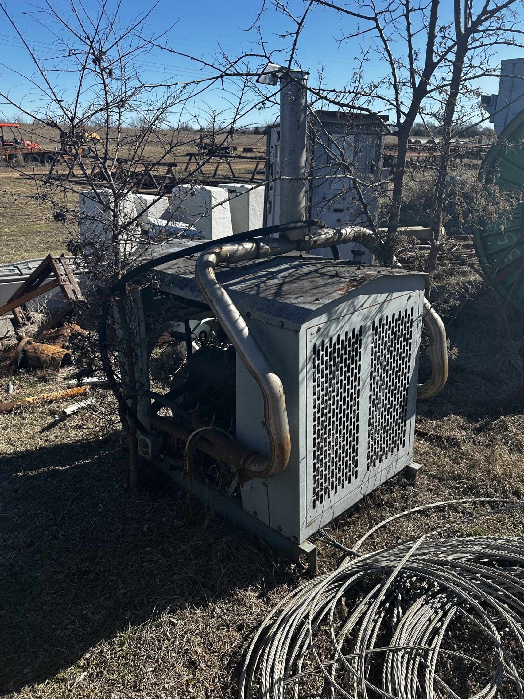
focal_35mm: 27
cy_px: 343
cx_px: 269
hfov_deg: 51.3
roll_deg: -0.3
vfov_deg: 65.3
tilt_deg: -17.9
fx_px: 545
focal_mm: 6.86
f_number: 1.78
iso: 80
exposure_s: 1/2882
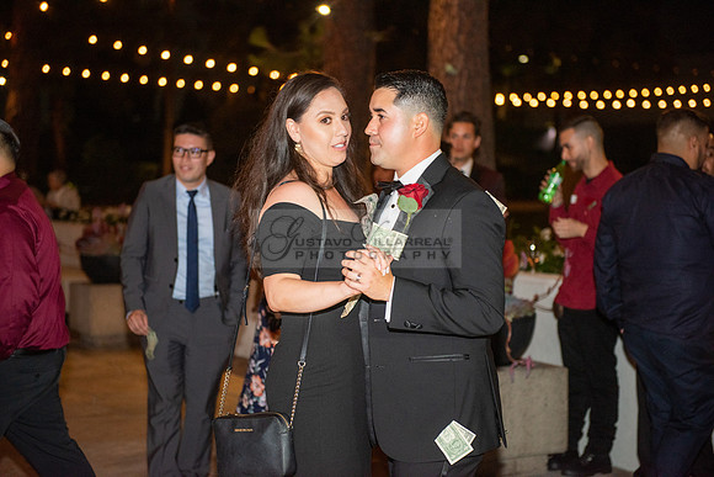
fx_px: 1389
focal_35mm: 70
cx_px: 357
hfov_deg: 28.8
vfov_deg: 19.5
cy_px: 238
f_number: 2.8
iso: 1250
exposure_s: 1/125
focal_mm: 70
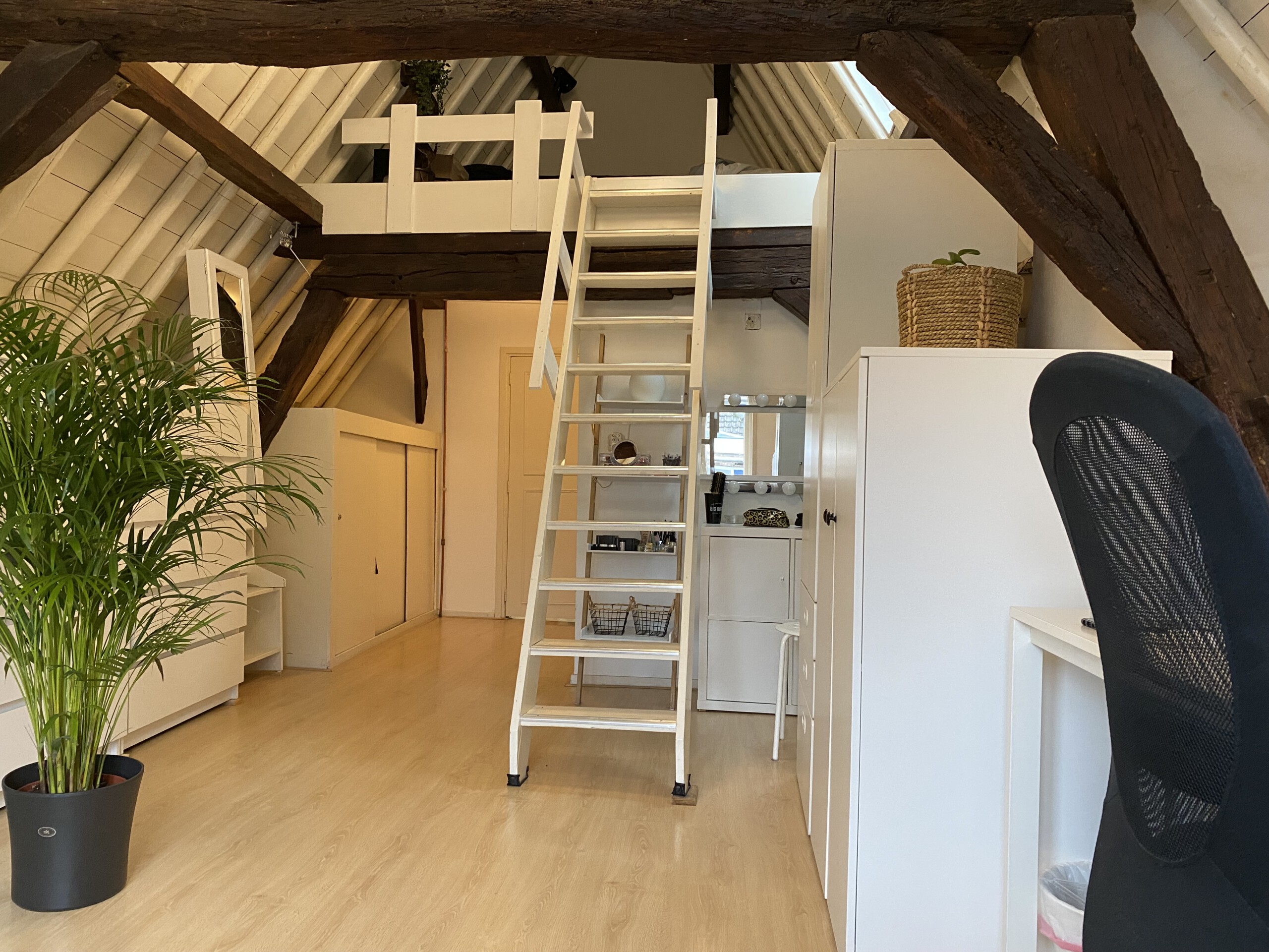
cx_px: 634
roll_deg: -0.9
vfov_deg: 53.1
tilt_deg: +0.5
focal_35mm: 26
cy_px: 476
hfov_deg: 67.3
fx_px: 953
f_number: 1.8
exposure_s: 1/50
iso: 320
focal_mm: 4.25
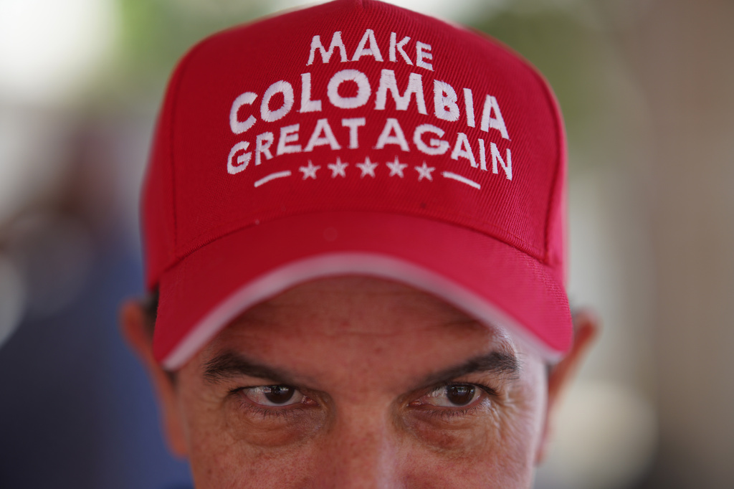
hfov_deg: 23.9
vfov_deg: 16.1
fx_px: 1732
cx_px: 367
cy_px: 244
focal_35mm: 85
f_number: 1.4
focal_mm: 85
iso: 100
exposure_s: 1/640
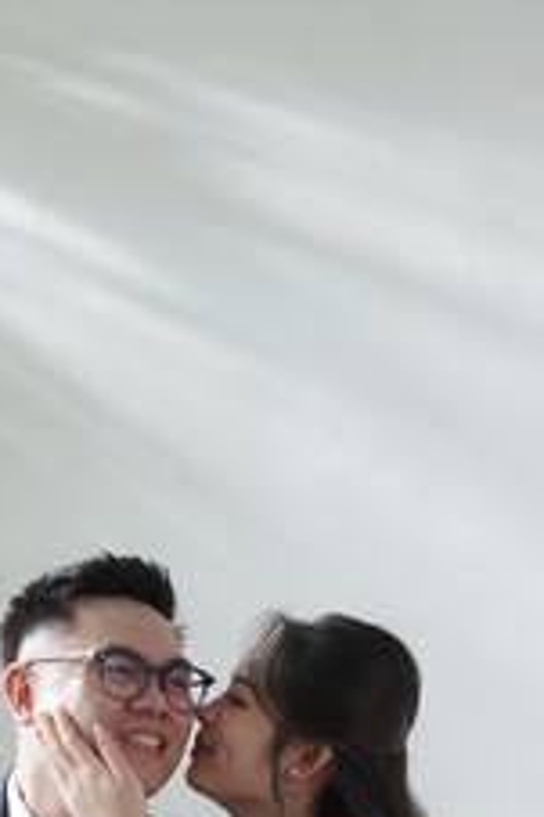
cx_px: 414
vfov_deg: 15.8
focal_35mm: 127
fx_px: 2883
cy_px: 810
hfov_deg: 10.8
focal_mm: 32
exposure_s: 1/160
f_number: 3.5
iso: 640
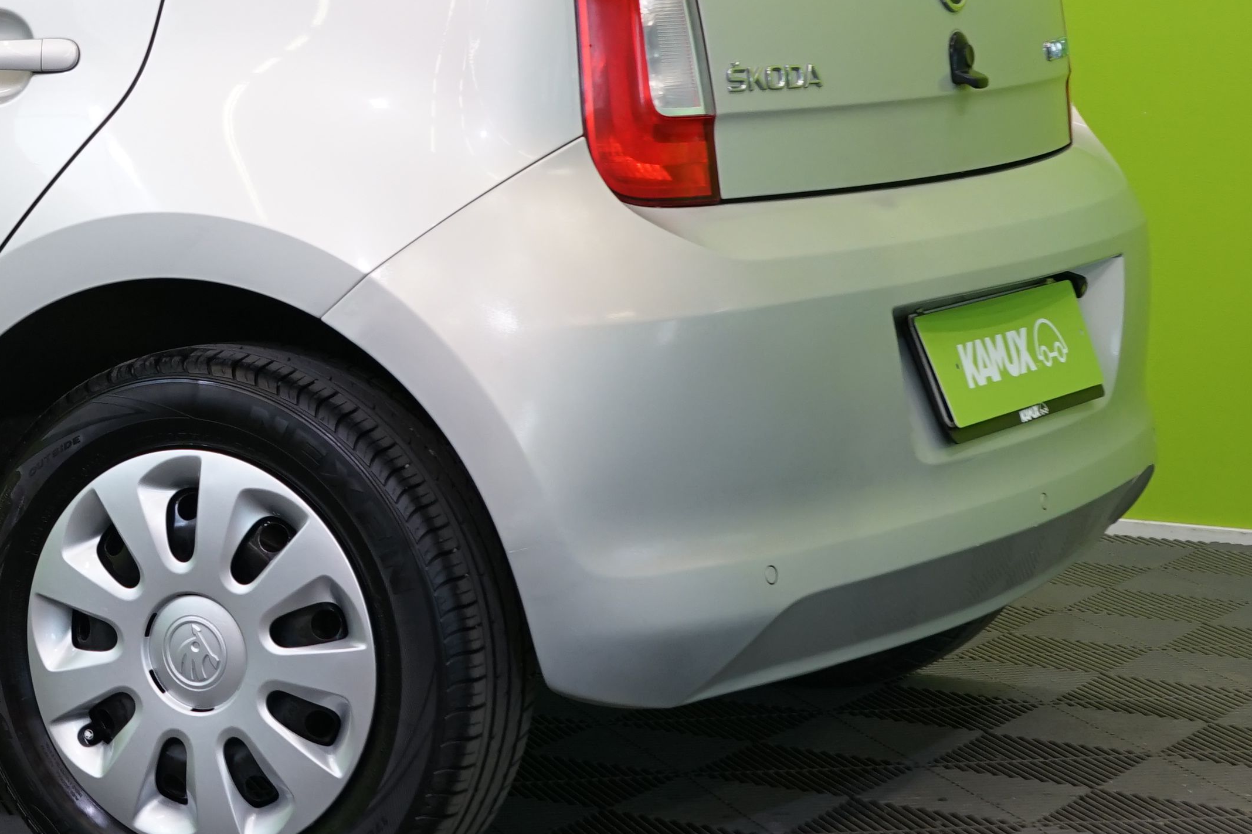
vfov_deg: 13.1
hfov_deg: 18.7
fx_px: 3616
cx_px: -186
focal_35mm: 104
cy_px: 166
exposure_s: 1/30
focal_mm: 37
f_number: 6.3
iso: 500
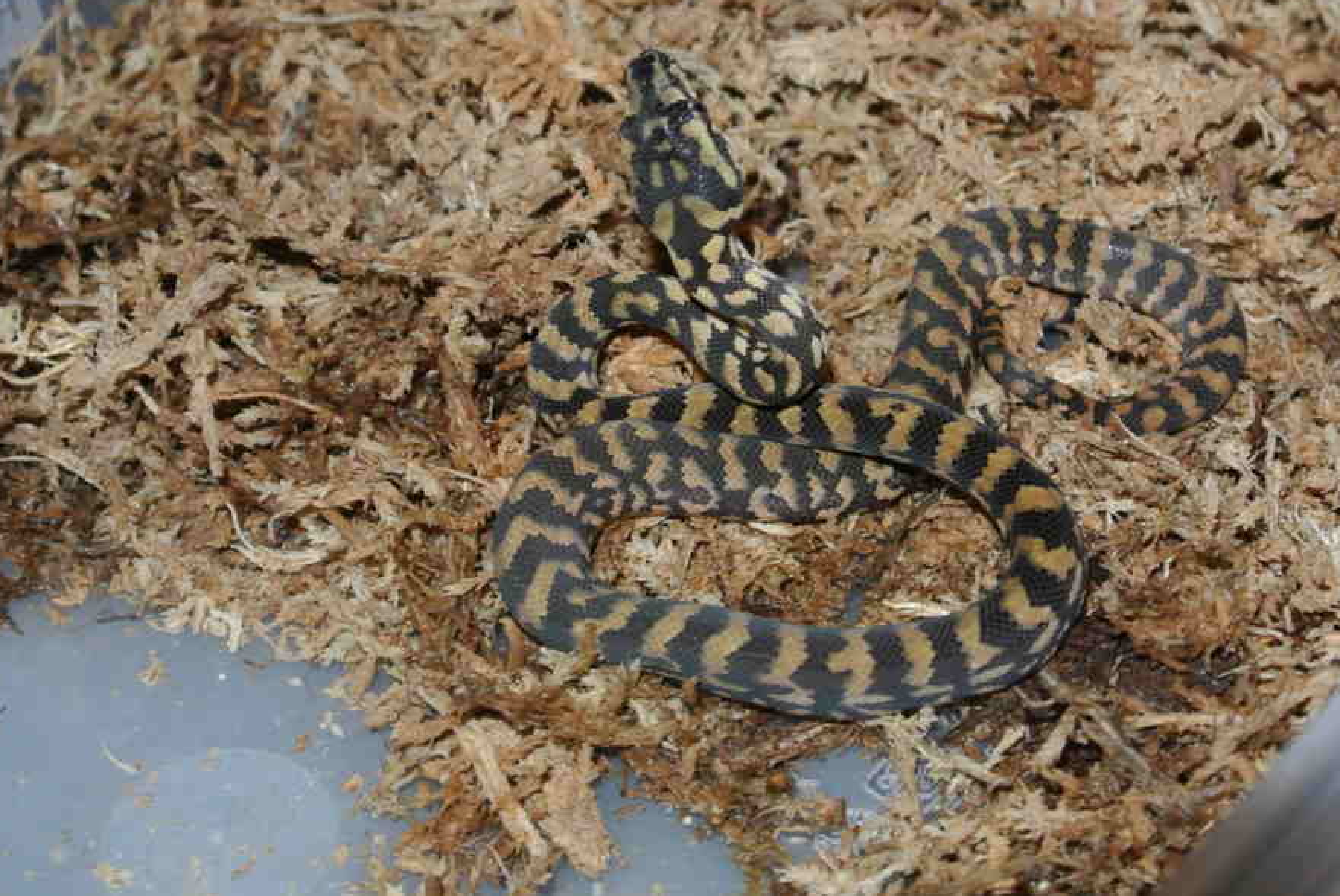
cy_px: 392
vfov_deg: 14.9
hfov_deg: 22.1
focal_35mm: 92
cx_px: 749
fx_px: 3428
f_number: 5.6
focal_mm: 30
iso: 800
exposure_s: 1/60
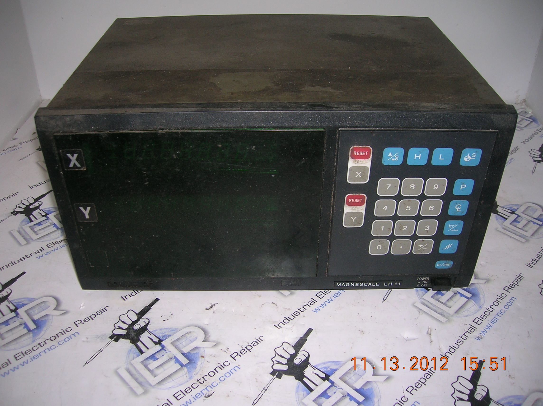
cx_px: 272
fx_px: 533
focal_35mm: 34
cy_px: 203
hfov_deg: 54.0
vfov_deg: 41.7
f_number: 2.9
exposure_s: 1/60.1
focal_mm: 5.7
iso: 50
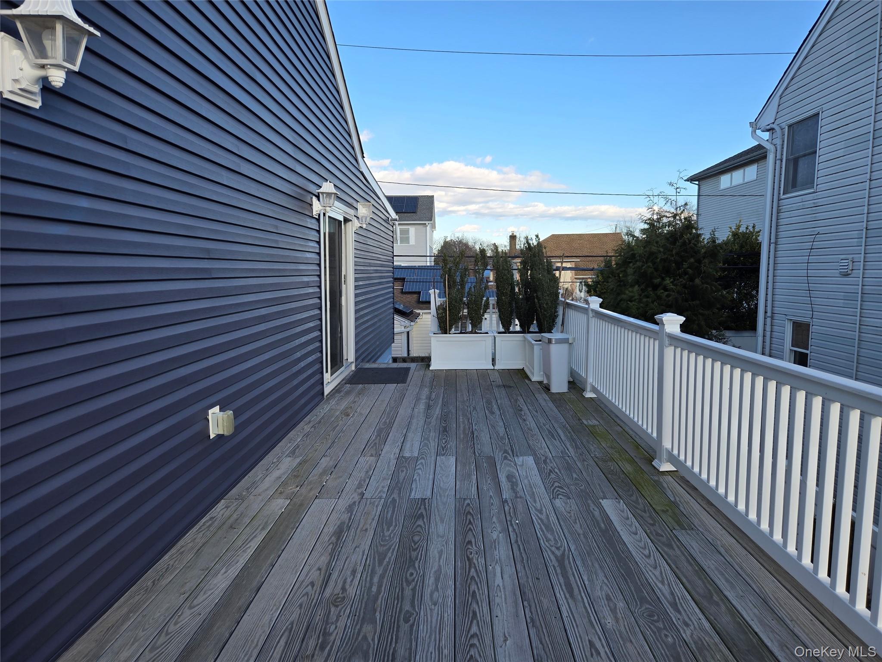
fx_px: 586
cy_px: 331
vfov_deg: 58.9
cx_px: 441
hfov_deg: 73.9
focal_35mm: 23
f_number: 1.8
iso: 25
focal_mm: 5.4
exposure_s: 1/719
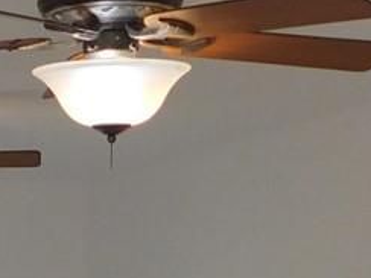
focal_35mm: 197
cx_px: -27
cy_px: 738
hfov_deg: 9.9
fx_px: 2111
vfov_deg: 7.0
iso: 125
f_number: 3.2
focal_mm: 5.3
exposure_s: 1/50
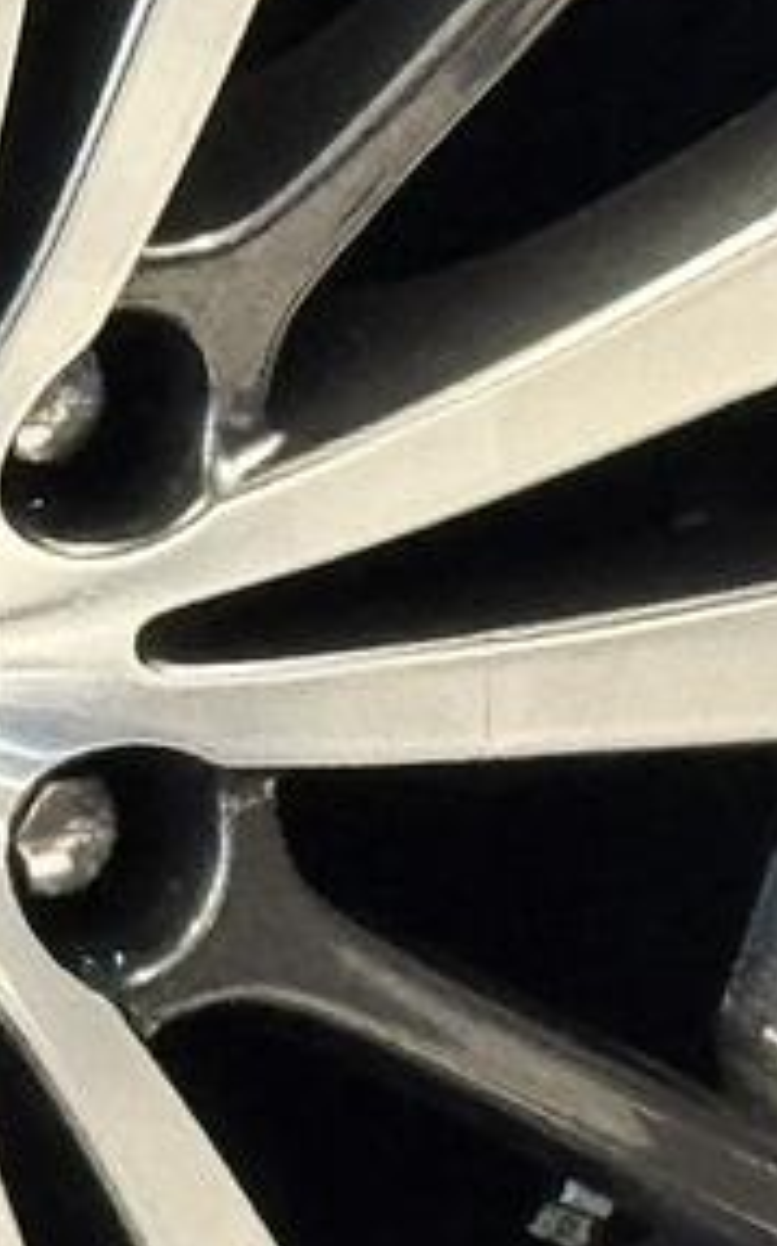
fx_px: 16355
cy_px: 560
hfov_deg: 2.7
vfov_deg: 4.4
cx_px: -360
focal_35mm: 482
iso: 320
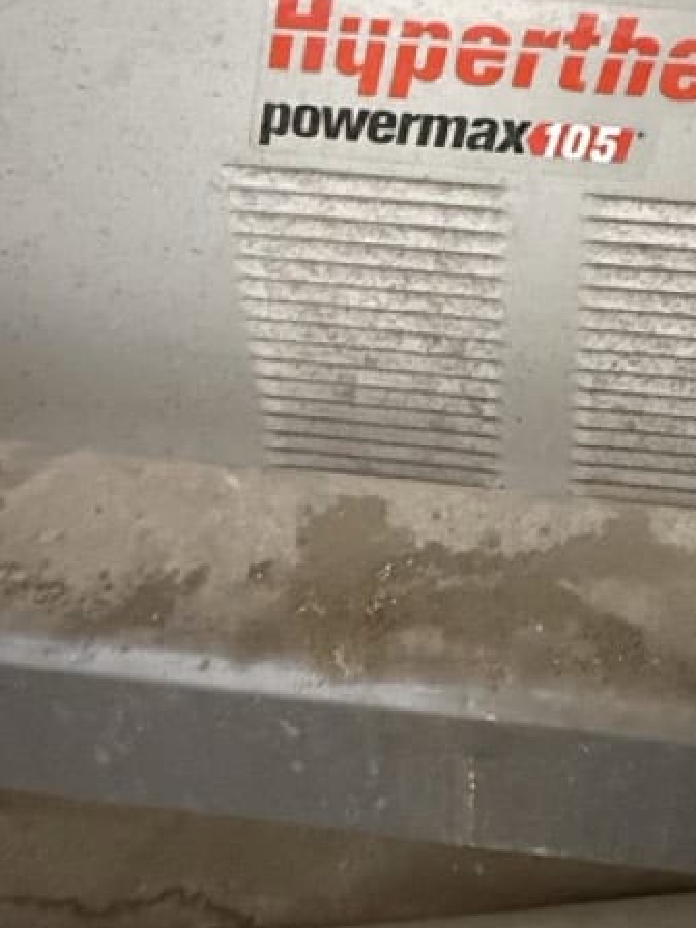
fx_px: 1072
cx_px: 561
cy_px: 213
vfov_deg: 44.9
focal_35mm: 40
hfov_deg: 34.8
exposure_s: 1/40
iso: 1250
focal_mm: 2.2
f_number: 2.2
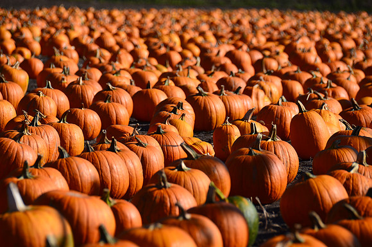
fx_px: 3093
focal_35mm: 300
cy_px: 124
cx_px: 186
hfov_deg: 6.9
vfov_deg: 4.6
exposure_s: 1/800
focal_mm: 200
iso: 200
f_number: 7.1
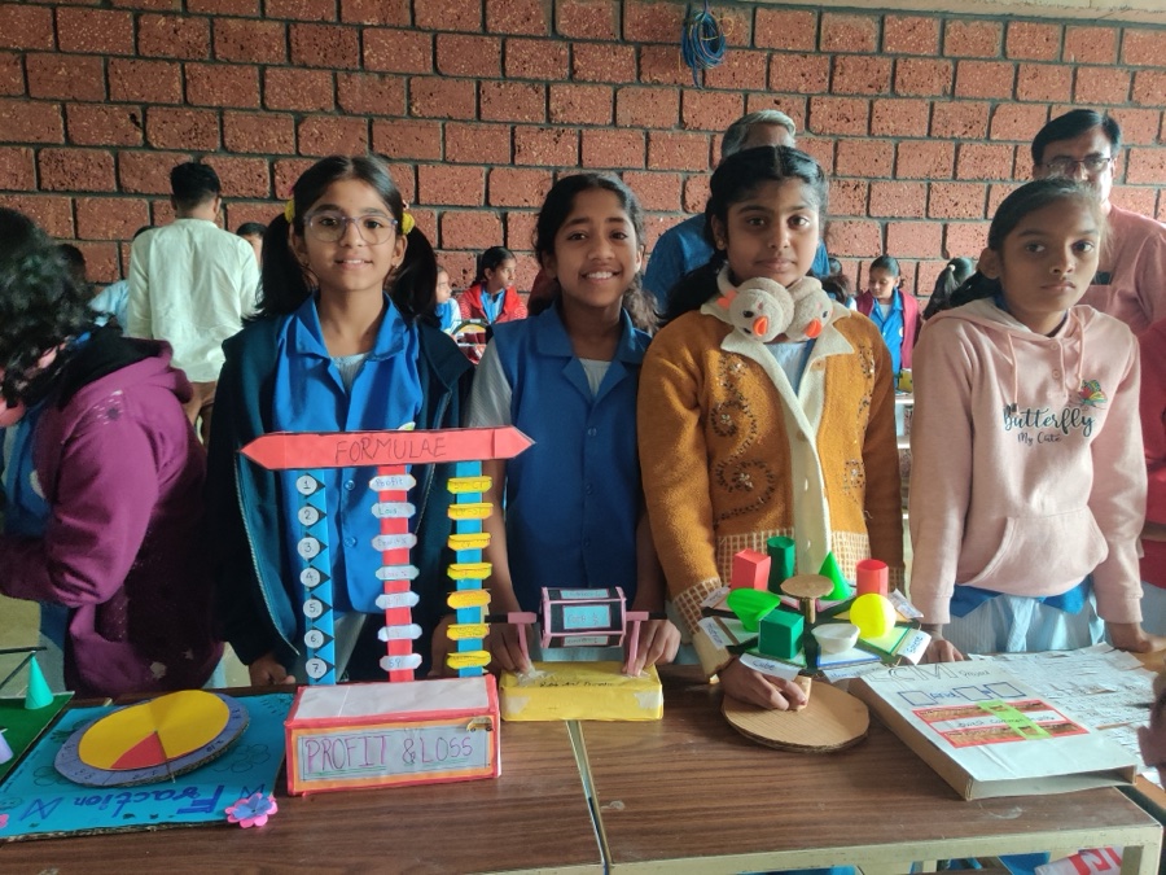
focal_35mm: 27
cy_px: 438
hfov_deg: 65.3
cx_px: 583
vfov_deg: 51.4
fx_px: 909
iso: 1250
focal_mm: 4.75
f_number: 1.65
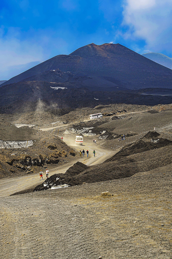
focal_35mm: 70
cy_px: 130
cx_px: 86
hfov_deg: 19.4
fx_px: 502
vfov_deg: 28.9
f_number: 9
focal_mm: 70
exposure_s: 1/320
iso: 250
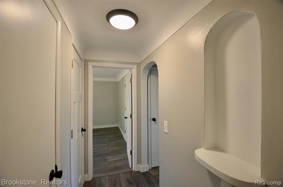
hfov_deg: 100.5
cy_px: 94
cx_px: 142
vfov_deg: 77.1
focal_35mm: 15
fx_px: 118
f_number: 4.5
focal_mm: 10
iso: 400
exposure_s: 1/80
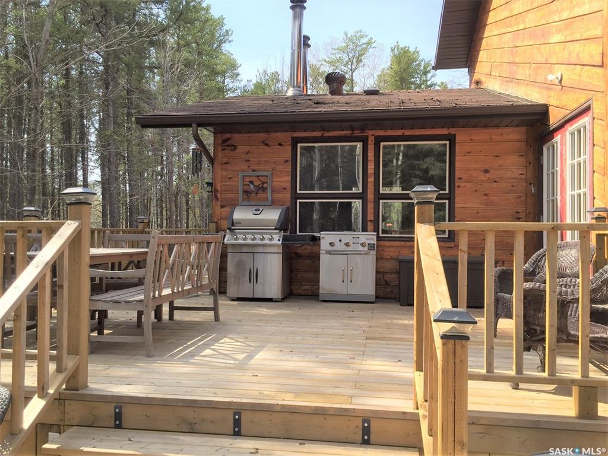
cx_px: 304
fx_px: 509
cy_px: 228
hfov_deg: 61.7
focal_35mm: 29
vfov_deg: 48.2
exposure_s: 1/746
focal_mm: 4.15
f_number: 2.2
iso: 32
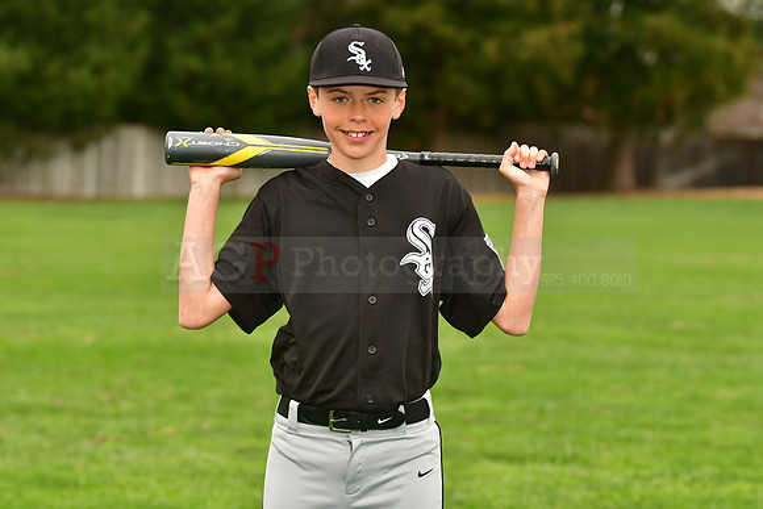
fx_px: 3339
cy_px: 254
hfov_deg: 13.0
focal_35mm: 158
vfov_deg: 8.7
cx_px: 382
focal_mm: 105
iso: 320
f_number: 4
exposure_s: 1/1000
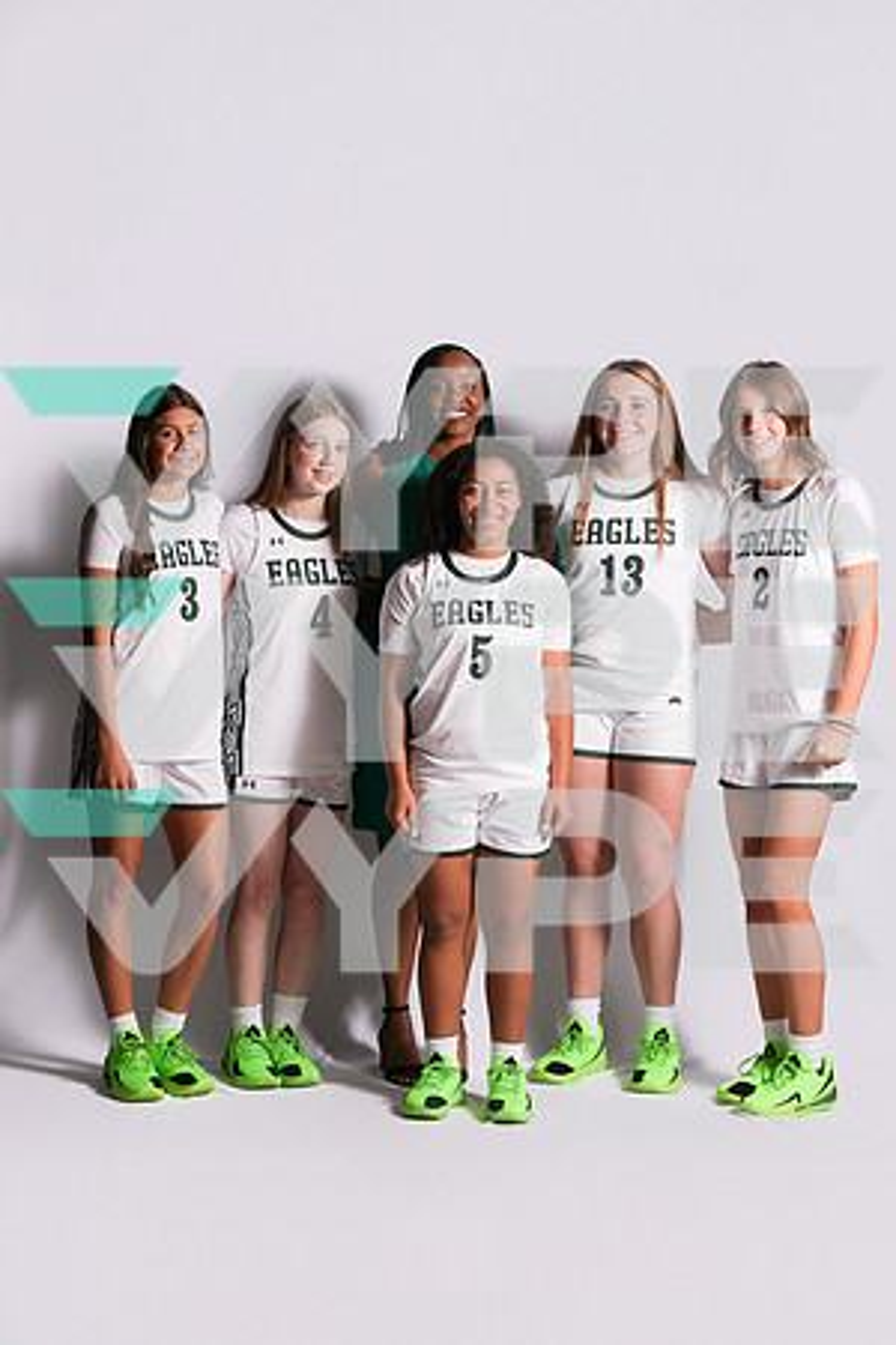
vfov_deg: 28.8
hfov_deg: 19.5
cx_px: 448
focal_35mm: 70
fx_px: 2613
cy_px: 672
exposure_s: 1/125
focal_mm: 70
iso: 160
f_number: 11
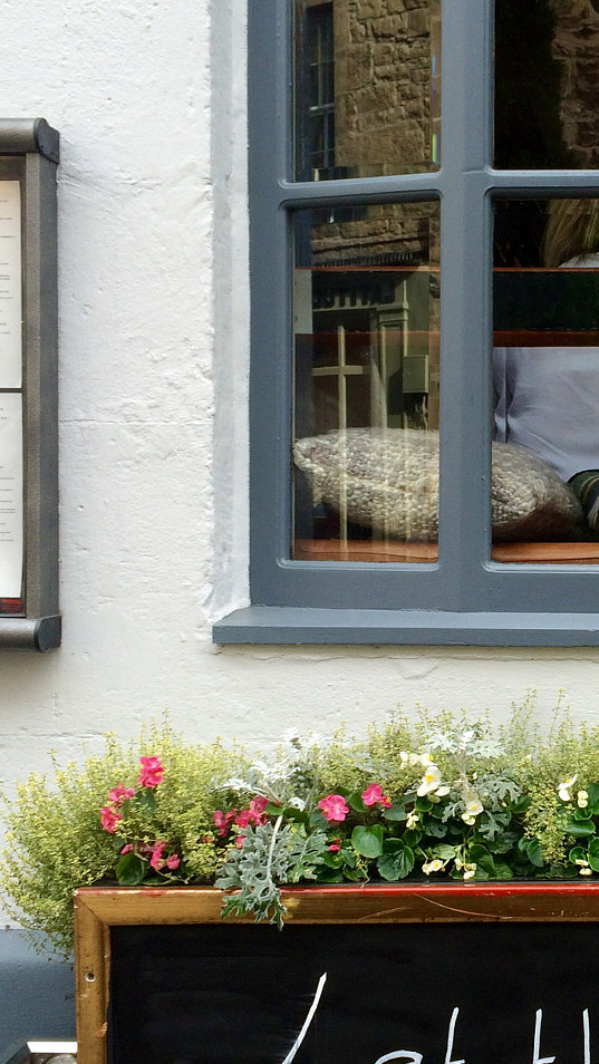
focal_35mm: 53
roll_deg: -0.6
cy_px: 586
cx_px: 598
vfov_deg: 39.1
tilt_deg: -2.8
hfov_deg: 21.8
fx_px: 1496
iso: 32
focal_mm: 4.15
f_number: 2.2
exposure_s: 1/187
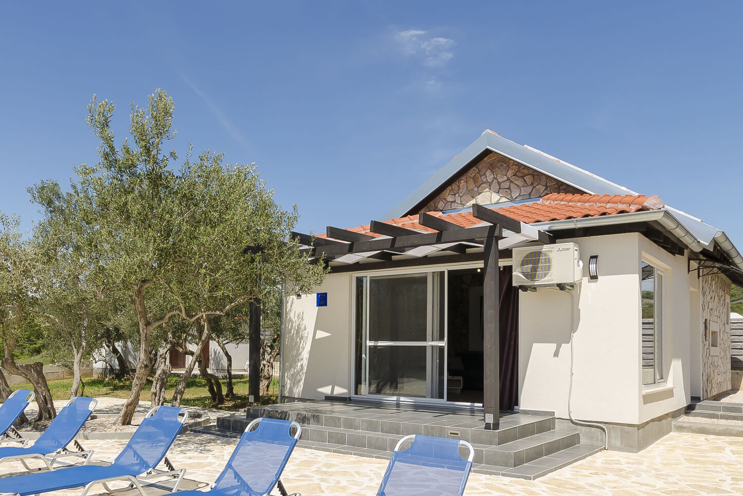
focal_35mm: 29
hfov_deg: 63.1
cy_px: 323
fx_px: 599
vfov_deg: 44.4
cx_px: 296
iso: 100
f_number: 7.1
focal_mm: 10
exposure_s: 1/400
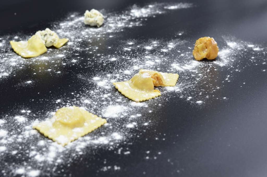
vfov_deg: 18.1
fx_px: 555
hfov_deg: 27.0
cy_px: 88
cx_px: 134
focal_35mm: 75
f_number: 5.6
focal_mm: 50
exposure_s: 1/60
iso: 280
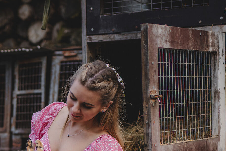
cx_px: 31
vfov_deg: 10.0
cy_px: 180
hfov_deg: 15.0
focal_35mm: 135
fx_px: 848
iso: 100
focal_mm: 50
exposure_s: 1/2500
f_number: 1.8
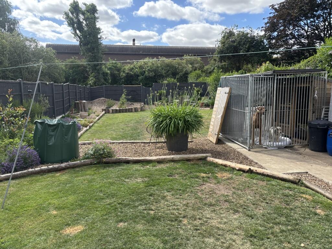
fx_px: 249
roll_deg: -0.8
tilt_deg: -9.3
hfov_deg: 67.3
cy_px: 124
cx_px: 166
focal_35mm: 26
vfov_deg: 53.1
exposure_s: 1/951
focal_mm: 5.96
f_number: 1.6
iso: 50
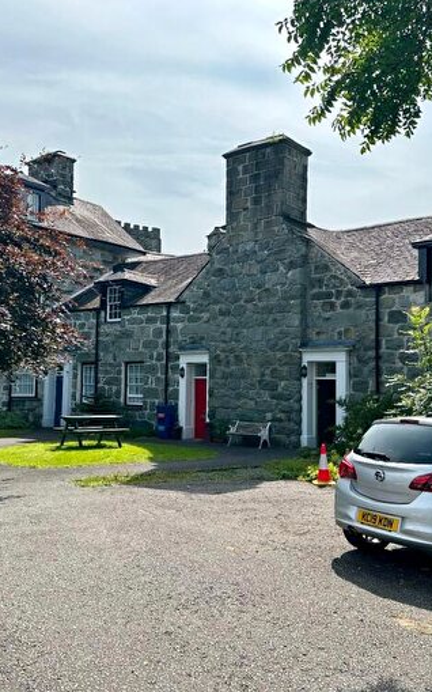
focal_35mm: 35
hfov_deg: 36.3
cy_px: 354
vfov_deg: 55.3
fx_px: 659
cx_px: 206
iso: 80
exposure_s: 1/3861
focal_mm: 6.86
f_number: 1.78
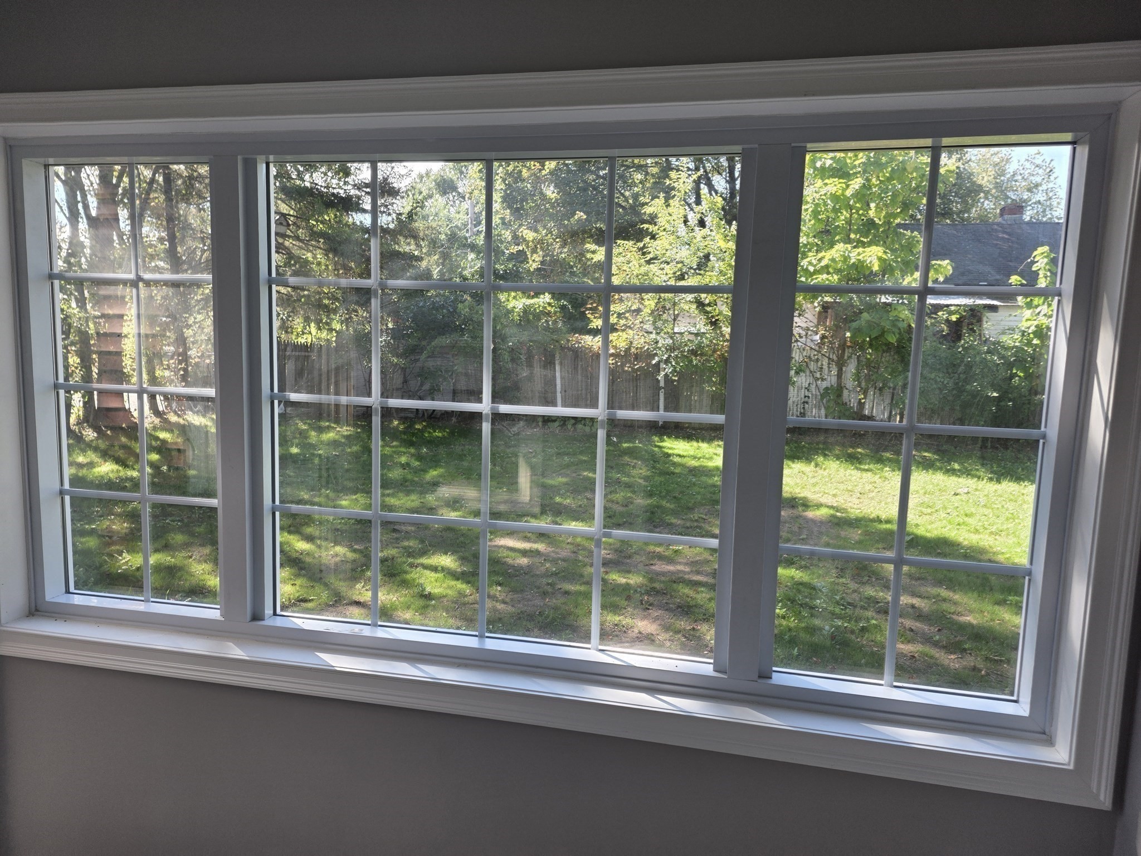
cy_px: 428
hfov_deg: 73.9
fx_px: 758
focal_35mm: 23
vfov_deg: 58.9
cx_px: 570
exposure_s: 1/180
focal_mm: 6.25
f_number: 1.7
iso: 32
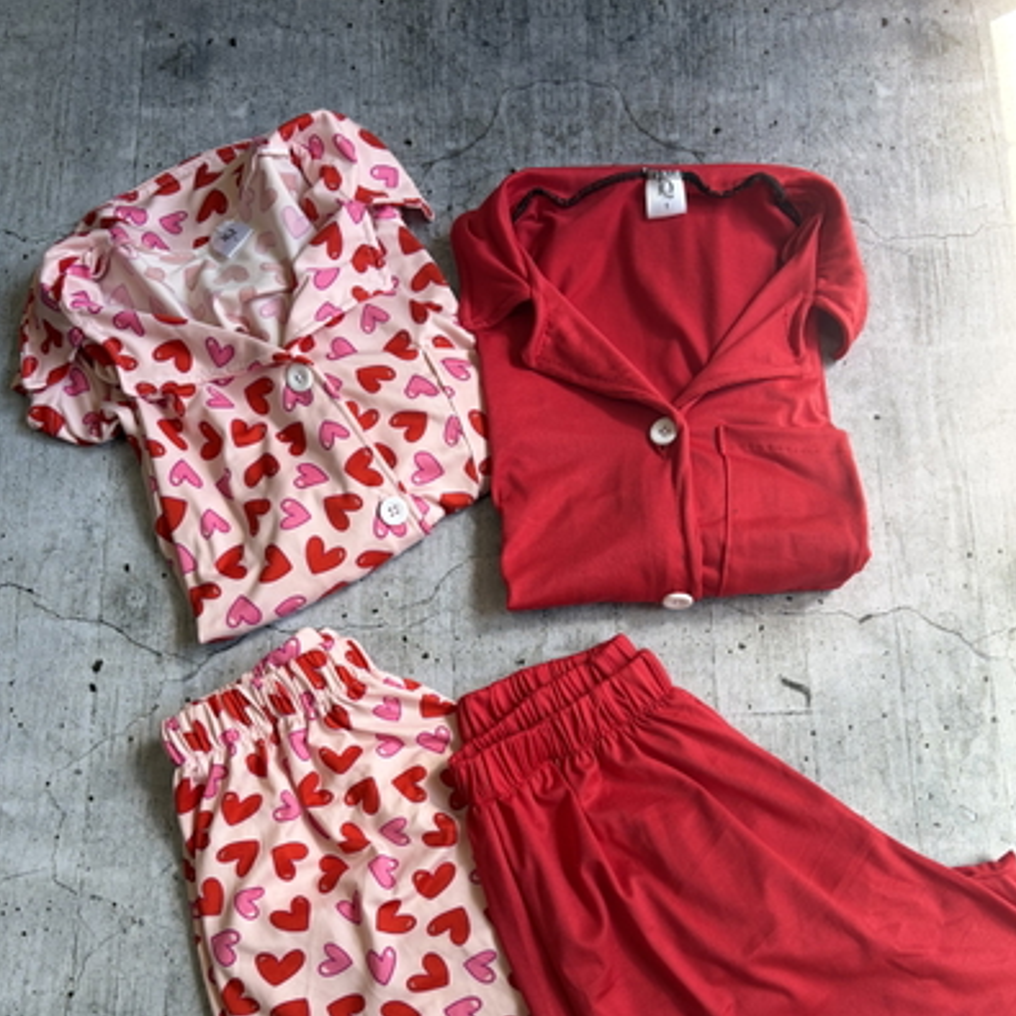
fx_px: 1029
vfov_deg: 51.6
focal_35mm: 31
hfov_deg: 52.5
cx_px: 507
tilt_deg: -76.8
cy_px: 673
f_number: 1.6
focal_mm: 5.96
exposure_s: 1/122
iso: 50
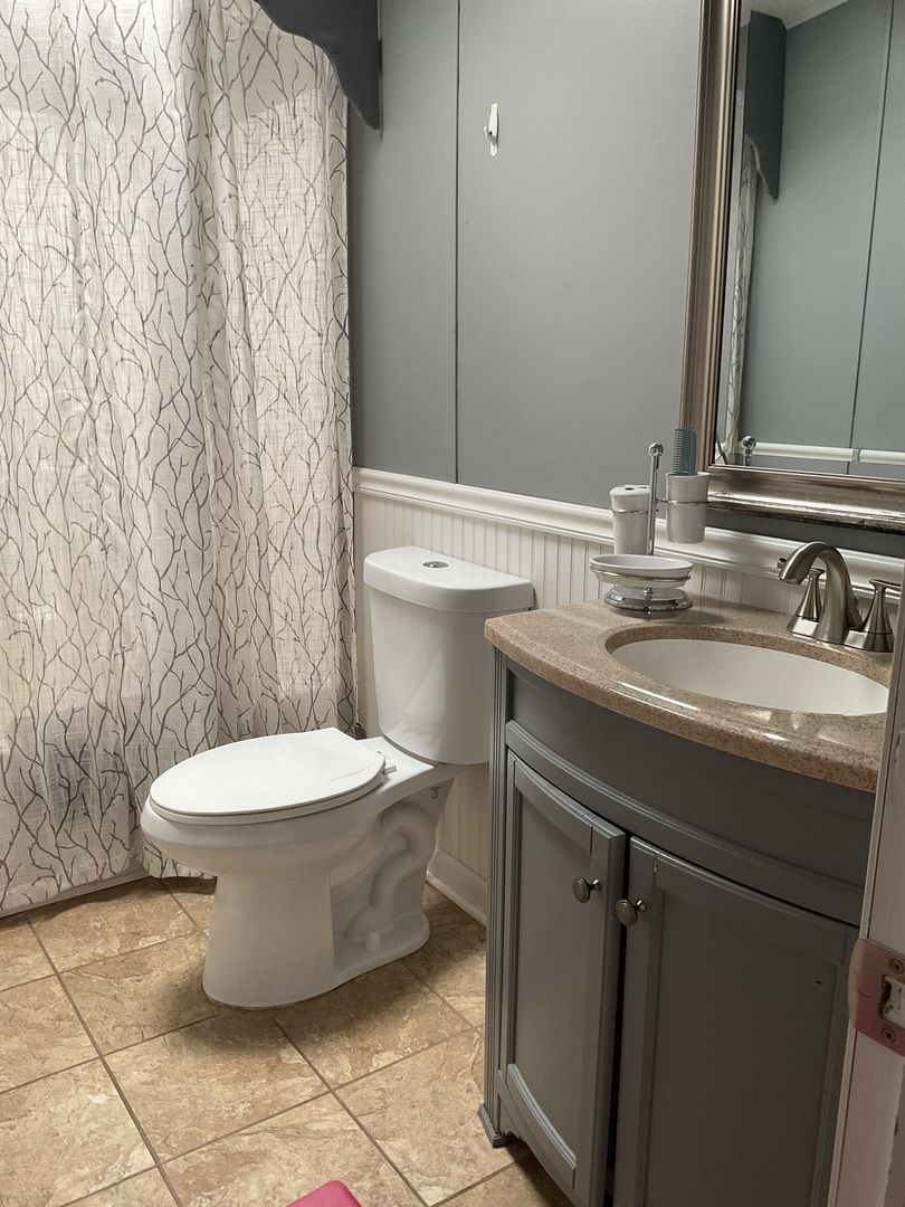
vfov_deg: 61.7
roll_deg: -1.6
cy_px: 604
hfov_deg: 48.2
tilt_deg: -13.5
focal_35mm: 29
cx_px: 452
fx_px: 1011
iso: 80
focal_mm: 3
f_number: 1.8
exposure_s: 1/60
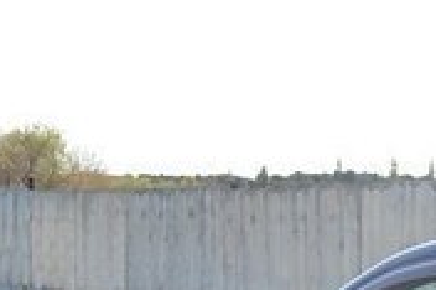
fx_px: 1500
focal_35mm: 124
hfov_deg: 15.4
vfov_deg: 10.3
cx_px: 629
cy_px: 543
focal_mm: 22
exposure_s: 1/200
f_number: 6.3
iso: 100
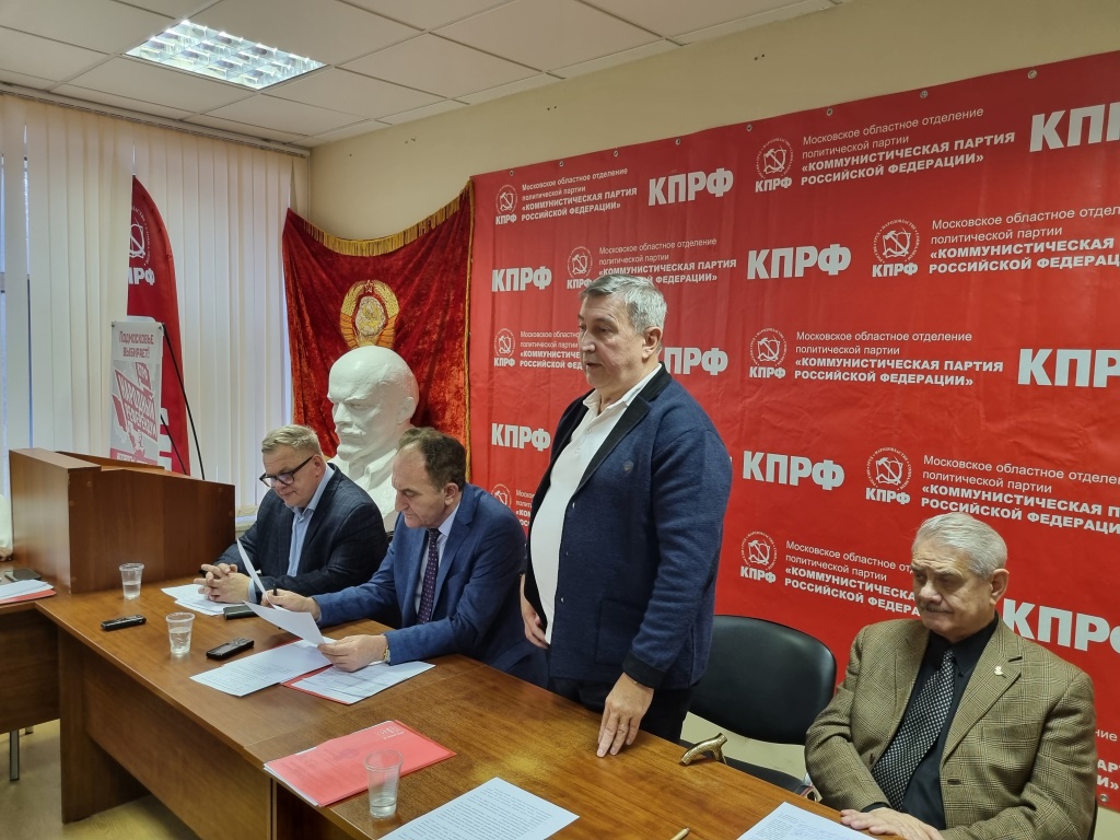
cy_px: 420
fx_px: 841
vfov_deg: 53.1
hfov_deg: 67.3
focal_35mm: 26
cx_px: 560
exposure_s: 1/50
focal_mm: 5.4
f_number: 1.8
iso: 250
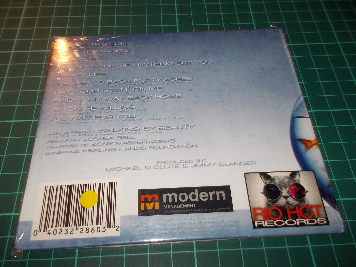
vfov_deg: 48.2
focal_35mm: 29
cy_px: 134
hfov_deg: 61.7
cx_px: 178
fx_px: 298
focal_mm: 4.1
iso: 200
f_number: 3.3
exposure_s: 1/30
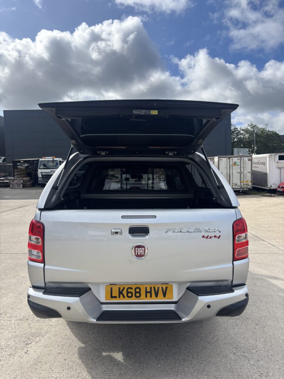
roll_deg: +0.6
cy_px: 190
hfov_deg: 53.1
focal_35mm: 26
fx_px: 284
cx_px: 142
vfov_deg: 67.3
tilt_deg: -2.6
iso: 50
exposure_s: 1/3413
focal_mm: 5.96
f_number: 1.6
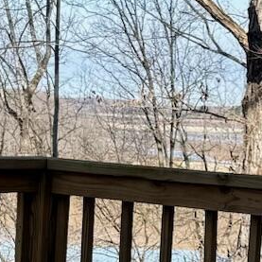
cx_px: 21
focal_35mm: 157
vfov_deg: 10.8
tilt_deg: -10.8
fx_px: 1344
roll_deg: -3.2
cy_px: 357
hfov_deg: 11.1
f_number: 1.78
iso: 80
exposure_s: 1/2703
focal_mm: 6.76
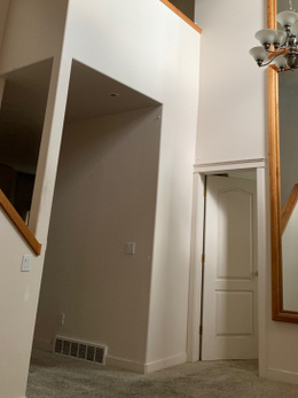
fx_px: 413
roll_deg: -2.9
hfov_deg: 39.2
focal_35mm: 36
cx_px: 197
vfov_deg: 50.3
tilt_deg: +18.1
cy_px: 126
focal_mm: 4.25
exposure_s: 1/60
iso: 250
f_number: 1.8
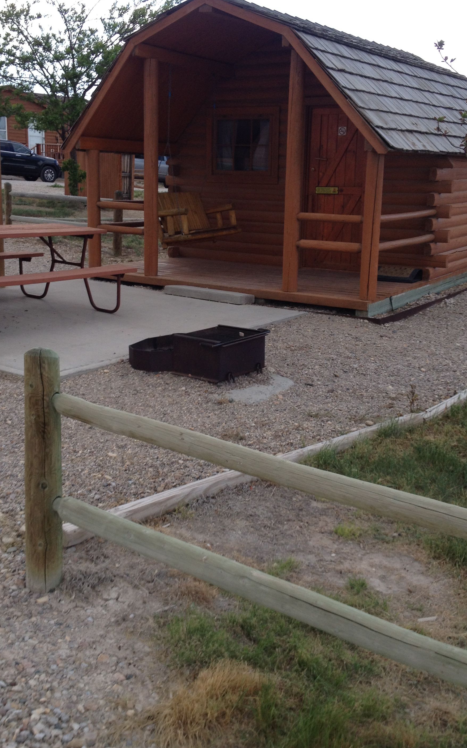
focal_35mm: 43
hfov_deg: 29.8
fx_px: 876
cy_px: 326
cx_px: 198
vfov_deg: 46.1
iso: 50
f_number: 2.4
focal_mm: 4.28
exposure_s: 1/649
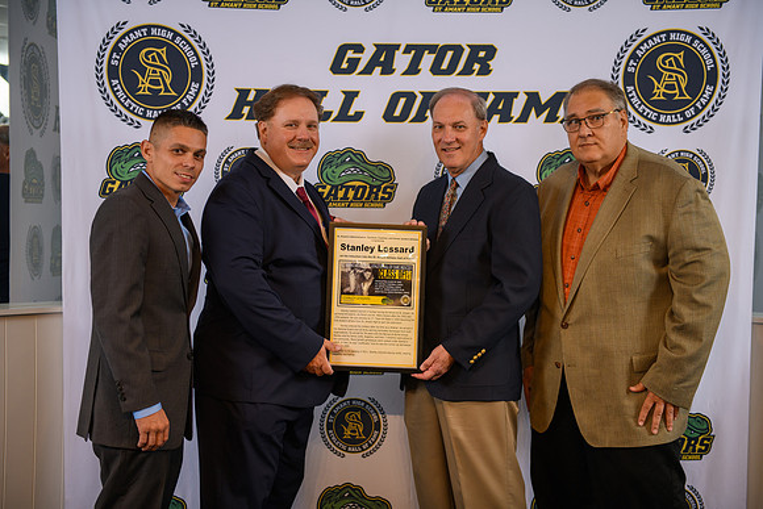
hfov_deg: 35.6
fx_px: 1187
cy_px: 254
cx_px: 382
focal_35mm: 56
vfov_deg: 24.2
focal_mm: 56
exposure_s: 1/250
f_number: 2.8
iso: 320
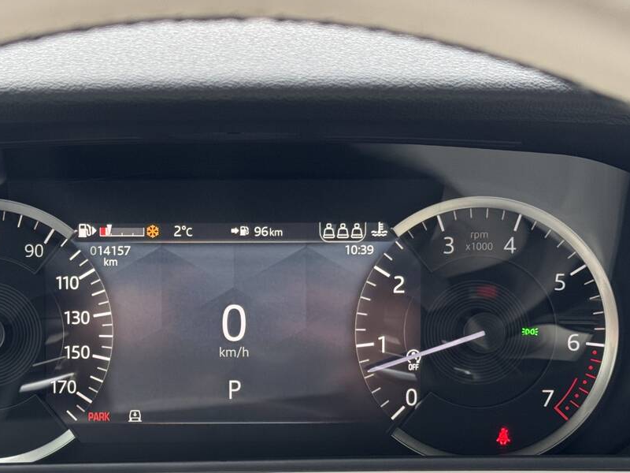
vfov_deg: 20.4
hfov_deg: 26.9
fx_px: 1310
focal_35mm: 72
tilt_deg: -20.0
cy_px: 323
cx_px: 238
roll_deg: -0.3
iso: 80
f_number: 1.78
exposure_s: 1/50
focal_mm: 6.76
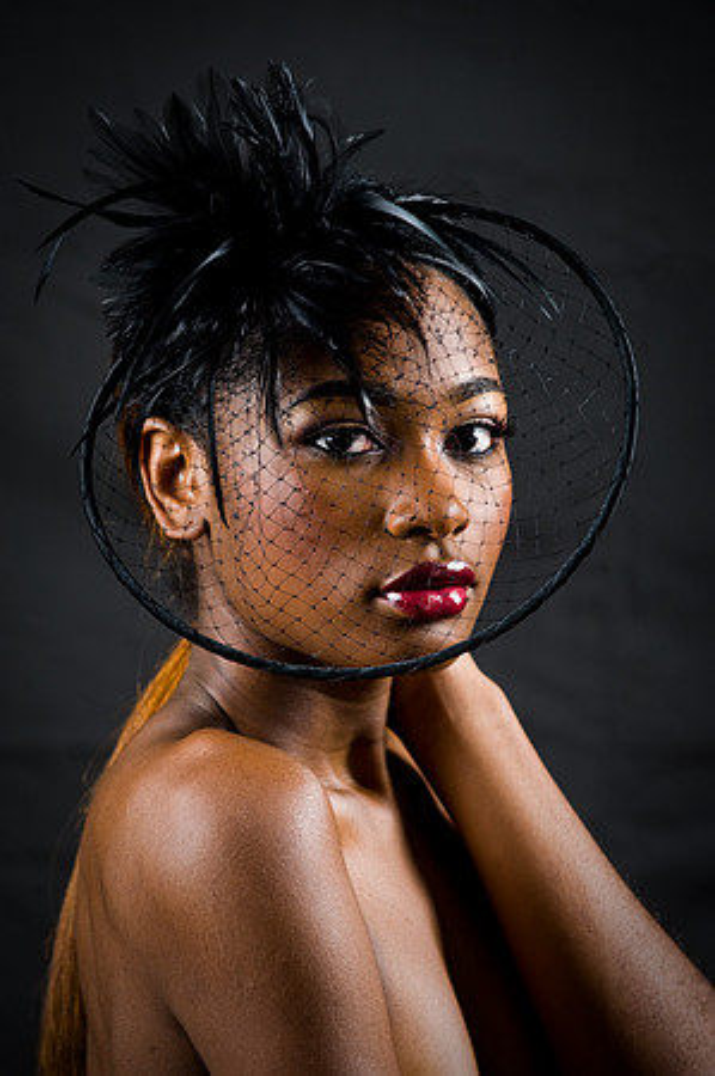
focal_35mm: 200
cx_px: 358
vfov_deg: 10.3
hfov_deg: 6.9
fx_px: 5972
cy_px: 538
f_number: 5.6
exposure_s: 1/125
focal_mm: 200
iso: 320
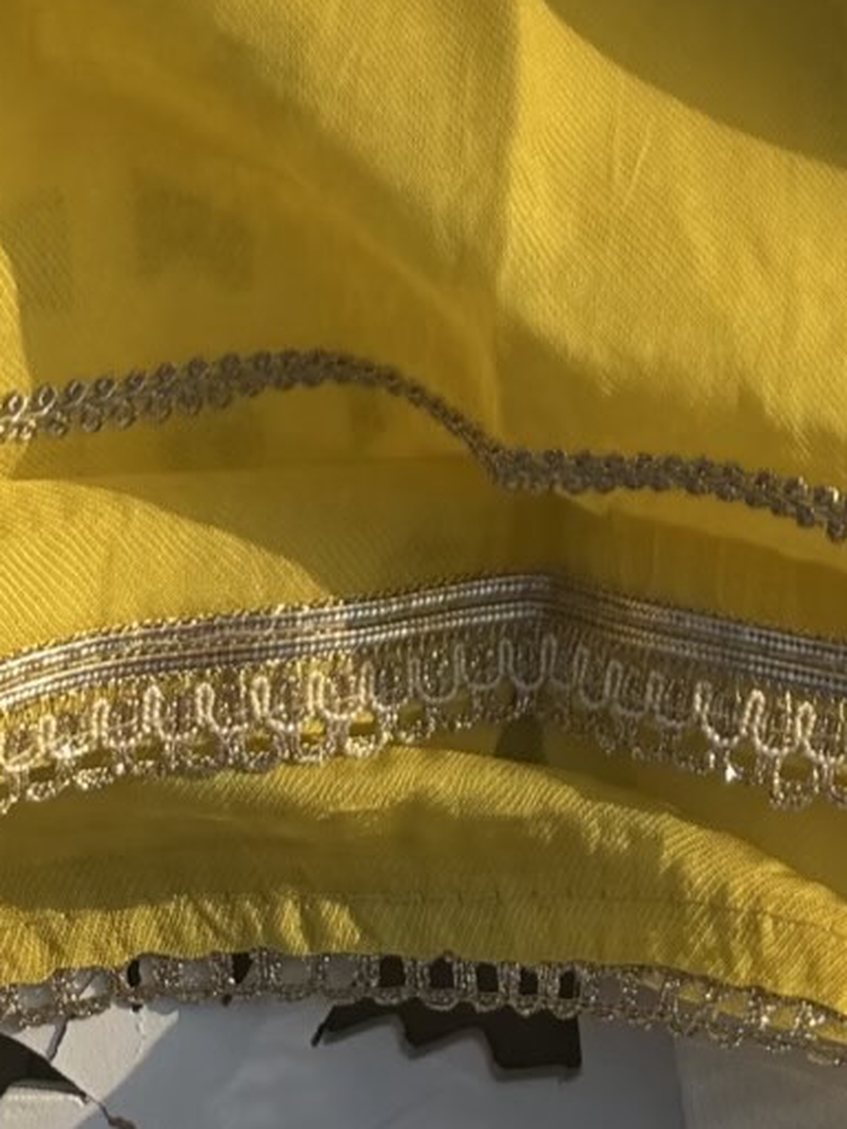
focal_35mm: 100
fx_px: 3262
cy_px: -1168
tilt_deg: -75.6
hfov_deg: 14.3
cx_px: 1061
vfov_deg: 15.5
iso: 80
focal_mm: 6.76
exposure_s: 1/4167
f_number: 1.78
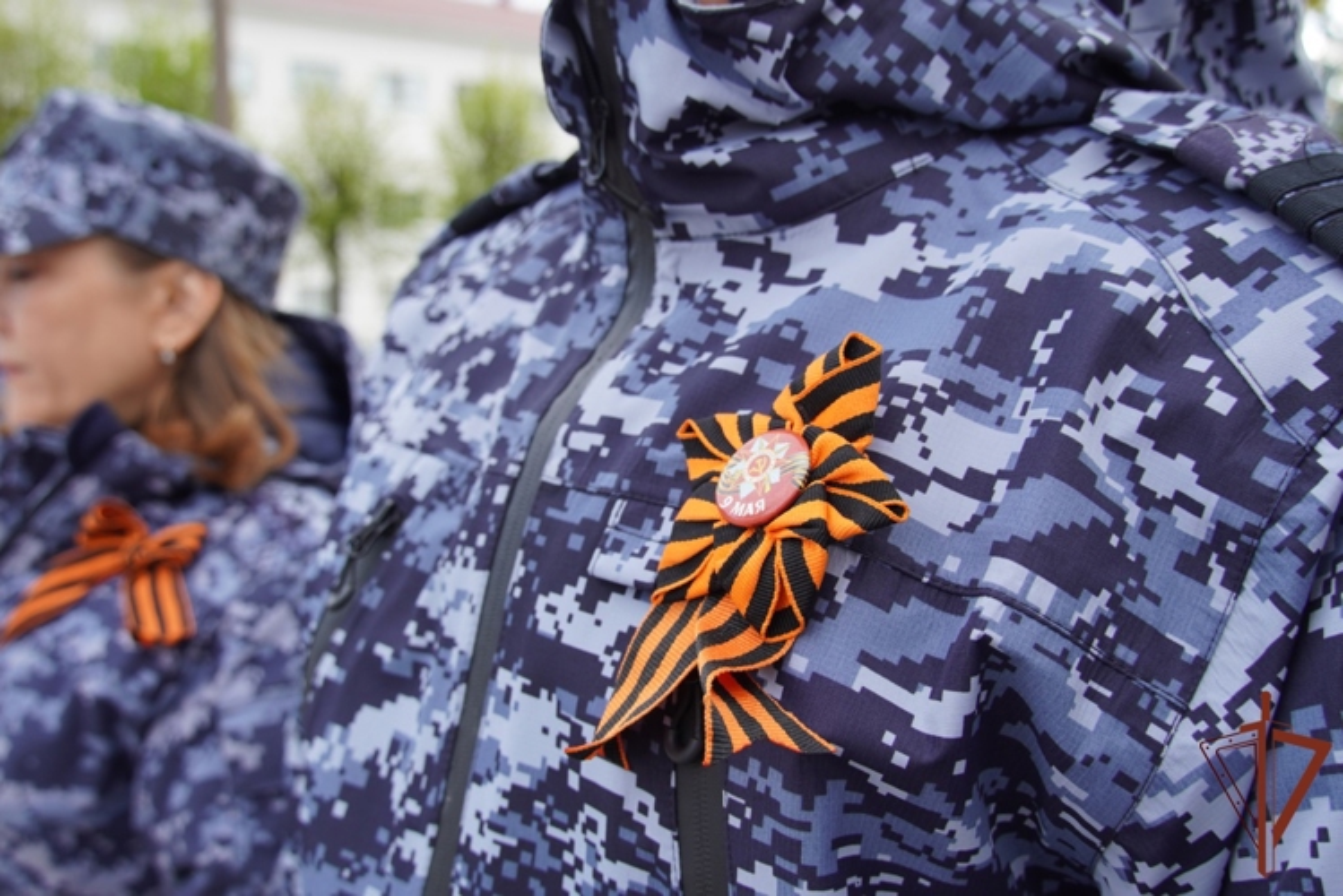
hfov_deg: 47.9
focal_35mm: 40
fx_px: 1511
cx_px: 672
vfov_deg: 33.0
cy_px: 448
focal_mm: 27
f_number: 5
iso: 100
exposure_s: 1/80
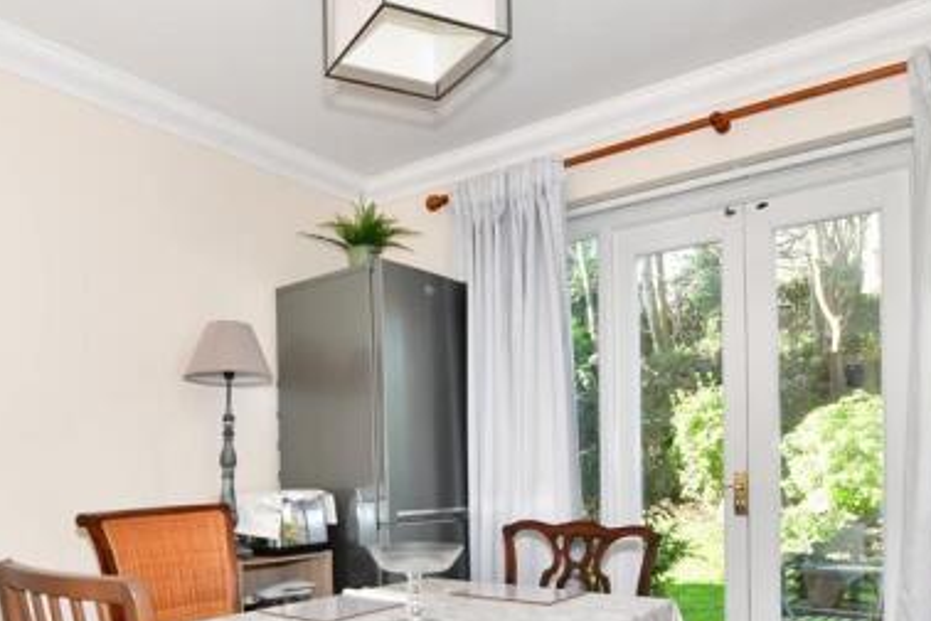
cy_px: 477
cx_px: 355
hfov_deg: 68.4
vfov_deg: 47.4
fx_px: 672
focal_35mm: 26
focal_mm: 10
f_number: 6.3
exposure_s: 1/15
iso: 200
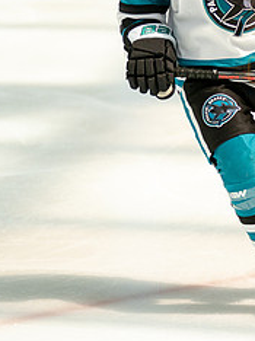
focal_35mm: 512
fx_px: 5038
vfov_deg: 3.9
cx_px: 224
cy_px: 13
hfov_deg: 2.9
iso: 1600
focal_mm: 176
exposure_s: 1/5000
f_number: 3.2
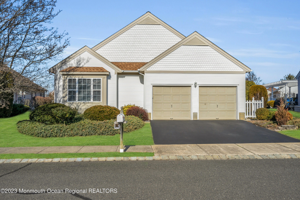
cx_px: 150
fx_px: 242
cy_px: 100
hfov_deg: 63.7
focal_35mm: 29
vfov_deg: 45.0
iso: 100
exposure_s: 1/200
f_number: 16
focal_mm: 29
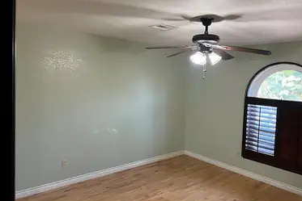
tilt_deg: -3.8
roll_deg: -2.3
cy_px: 94
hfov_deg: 63.6
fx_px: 243
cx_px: 155
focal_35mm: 29
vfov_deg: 45.0
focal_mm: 5.7
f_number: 1.5
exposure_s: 1/60
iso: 100
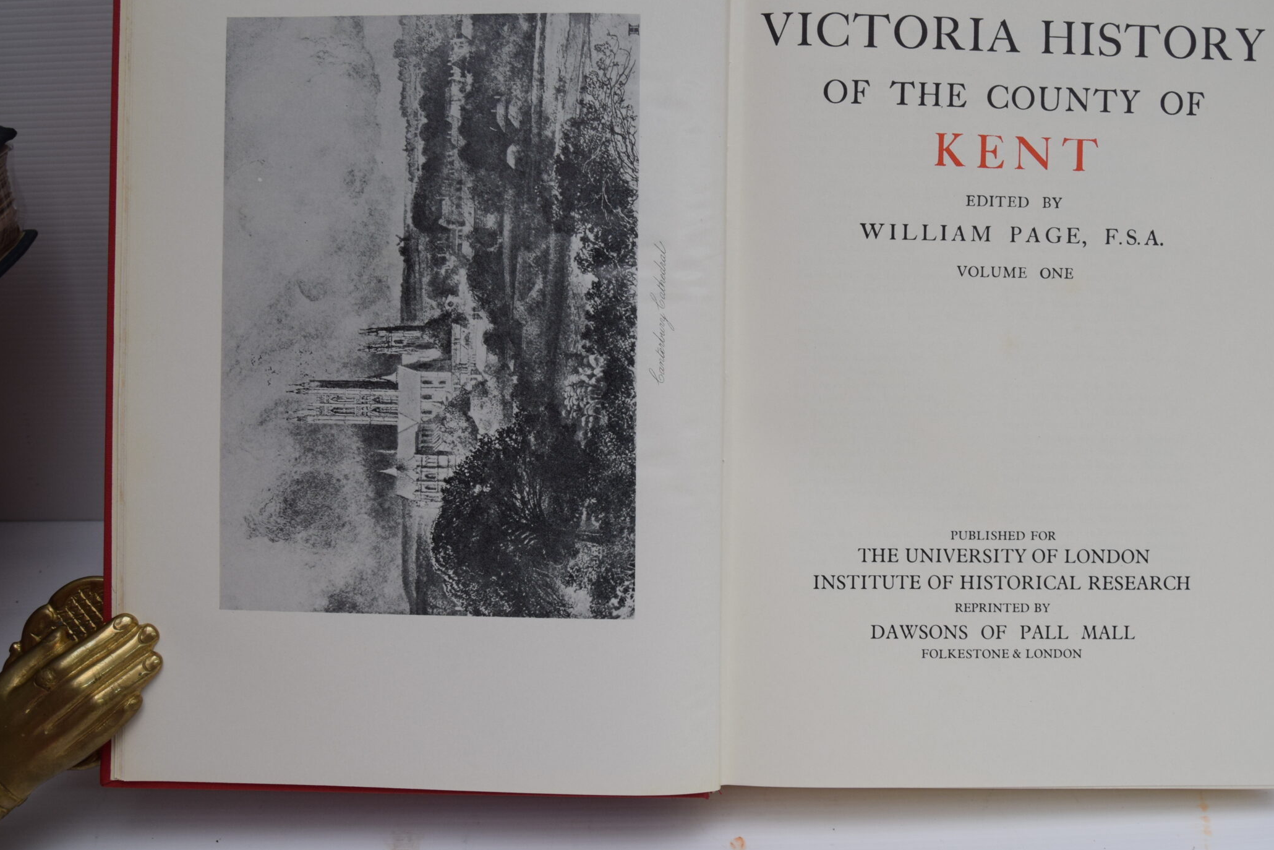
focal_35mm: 41
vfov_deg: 32.6
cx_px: 670
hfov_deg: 47.4
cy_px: 362
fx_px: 1451
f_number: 6.3
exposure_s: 1/160
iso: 400
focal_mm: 22
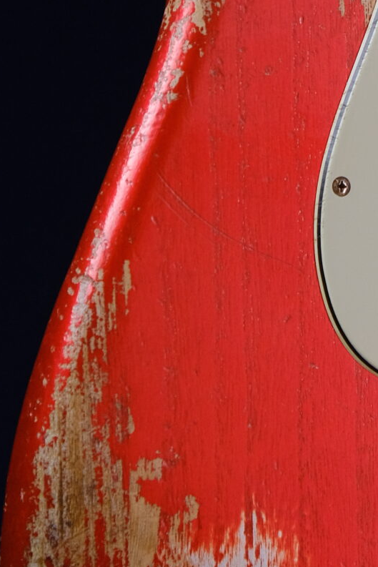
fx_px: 4219
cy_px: 73
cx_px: 509
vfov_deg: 7.7
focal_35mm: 268
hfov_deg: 5.1
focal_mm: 55
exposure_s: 1/180
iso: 800
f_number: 4
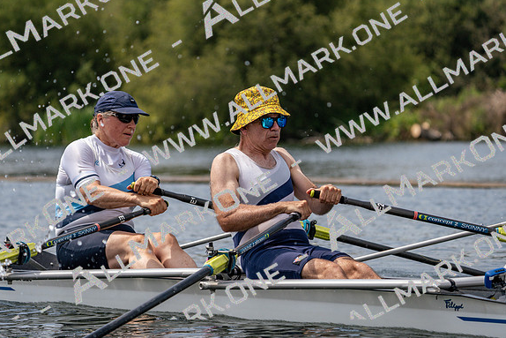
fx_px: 2840
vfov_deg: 6.8
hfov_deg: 10.2
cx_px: 251
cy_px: 168
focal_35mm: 202
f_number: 5.6
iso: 200
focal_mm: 200
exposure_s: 1/1600
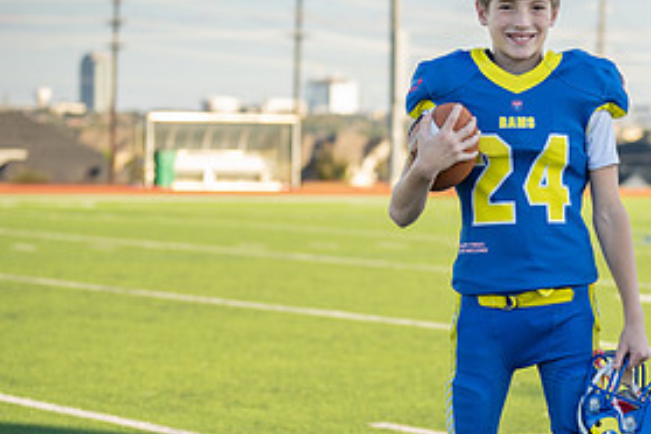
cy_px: 316
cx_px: 539
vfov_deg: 9.3
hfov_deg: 13.8
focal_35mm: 148
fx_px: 2676
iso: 100
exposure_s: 1/500
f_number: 2.8
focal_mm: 70
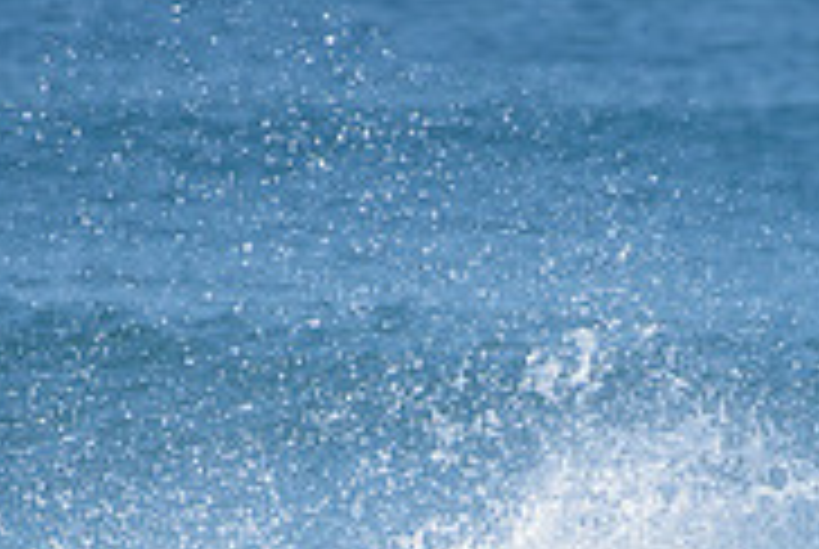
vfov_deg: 0.9
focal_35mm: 1591
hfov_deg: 1.3
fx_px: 36254
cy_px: 718
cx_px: 549
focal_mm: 500
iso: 320
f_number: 5.6
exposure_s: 1/2000
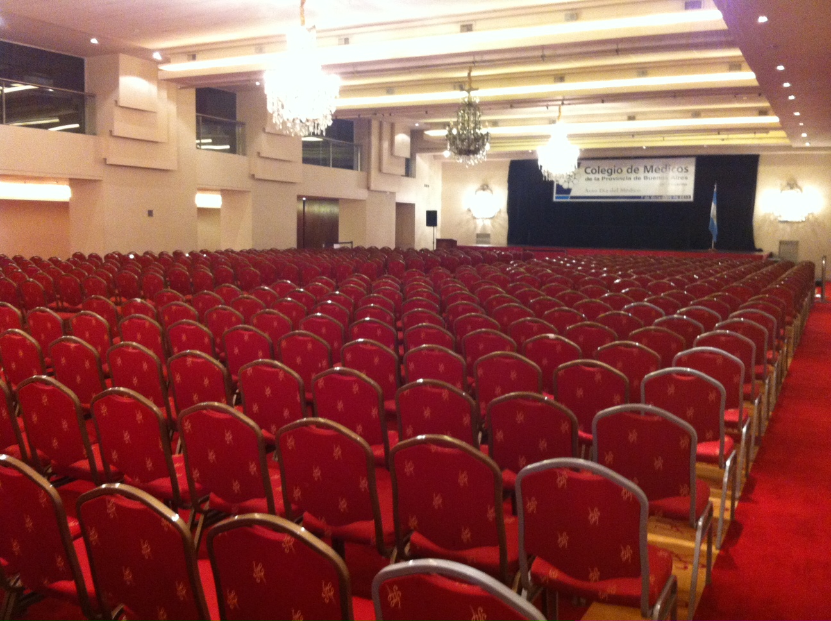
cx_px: 416
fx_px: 839
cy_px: 310
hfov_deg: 52.7
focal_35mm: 35
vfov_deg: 40.6
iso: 400
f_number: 2.8
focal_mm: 3.85
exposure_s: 1/15
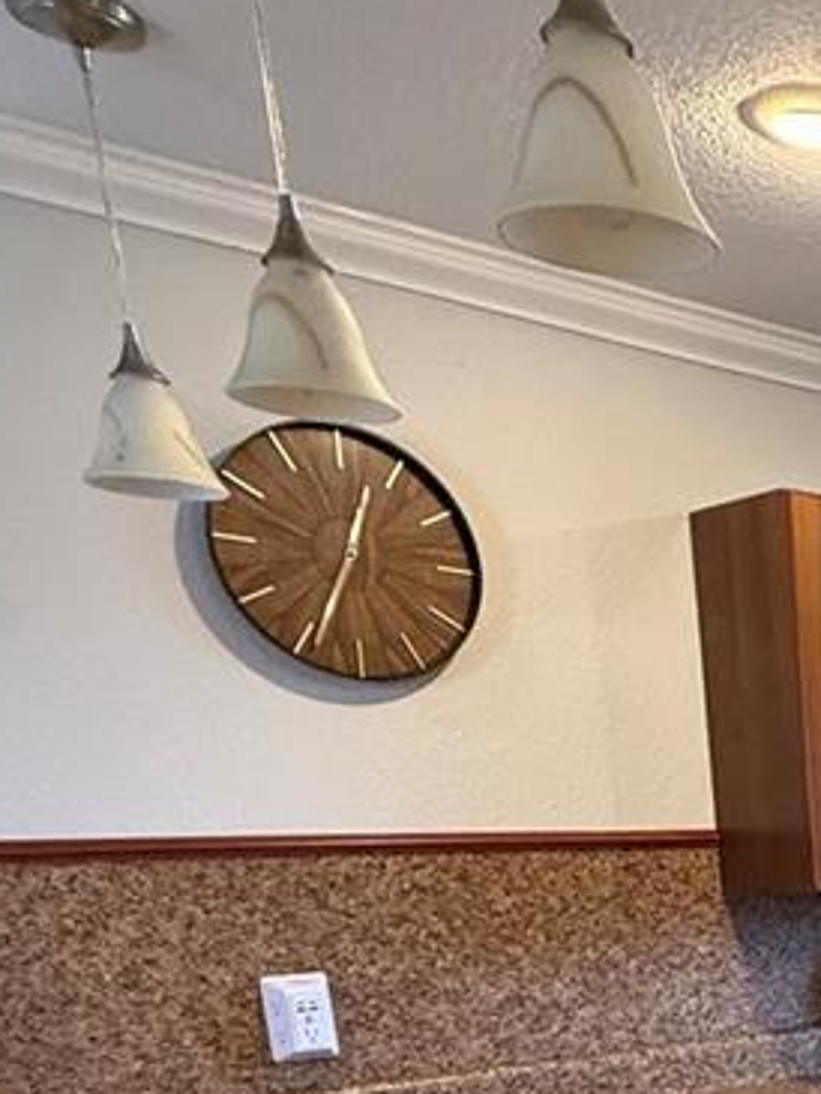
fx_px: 1454
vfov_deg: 36.0
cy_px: 1160
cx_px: 1258
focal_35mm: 46
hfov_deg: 24.1
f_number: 2.2
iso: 320
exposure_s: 1/60
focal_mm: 2.22
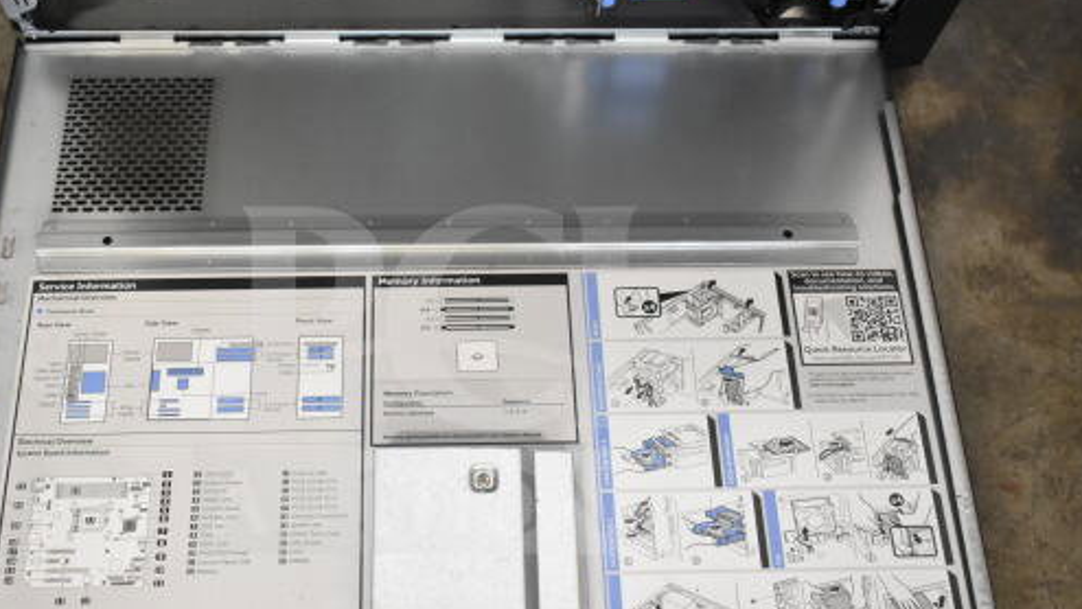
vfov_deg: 26.7
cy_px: 380
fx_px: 1281
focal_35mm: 45
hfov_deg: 45.6
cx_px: 438
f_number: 3.8
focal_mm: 23
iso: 2800
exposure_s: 1/40
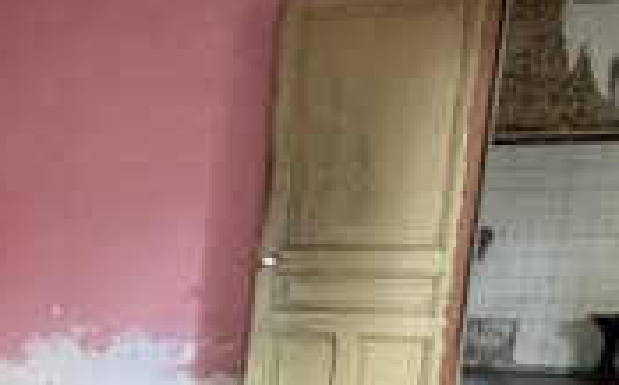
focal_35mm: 68
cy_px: 403
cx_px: -474
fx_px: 1146
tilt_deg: -8.9
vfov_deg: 18.5
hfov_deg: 21.2
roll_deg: +0.7
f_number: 2.2
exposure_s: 1/100
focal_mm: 2.22
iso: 250
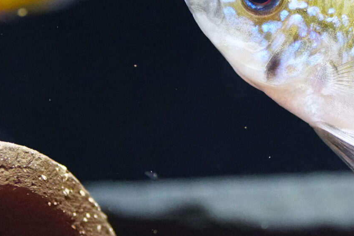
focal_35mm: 410
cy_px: 59
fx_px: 4031
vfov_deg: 3.4
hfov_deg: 5.0
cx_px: 381
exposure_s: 1/350
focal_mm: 90
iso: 6400
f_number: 4.5
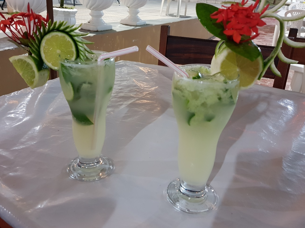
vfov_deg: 46.7
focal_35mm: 30
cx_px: 137
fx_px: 264
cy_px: 101
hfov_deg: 59.8
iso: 200
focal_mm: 4.2
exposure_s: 1/11
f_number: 1.7
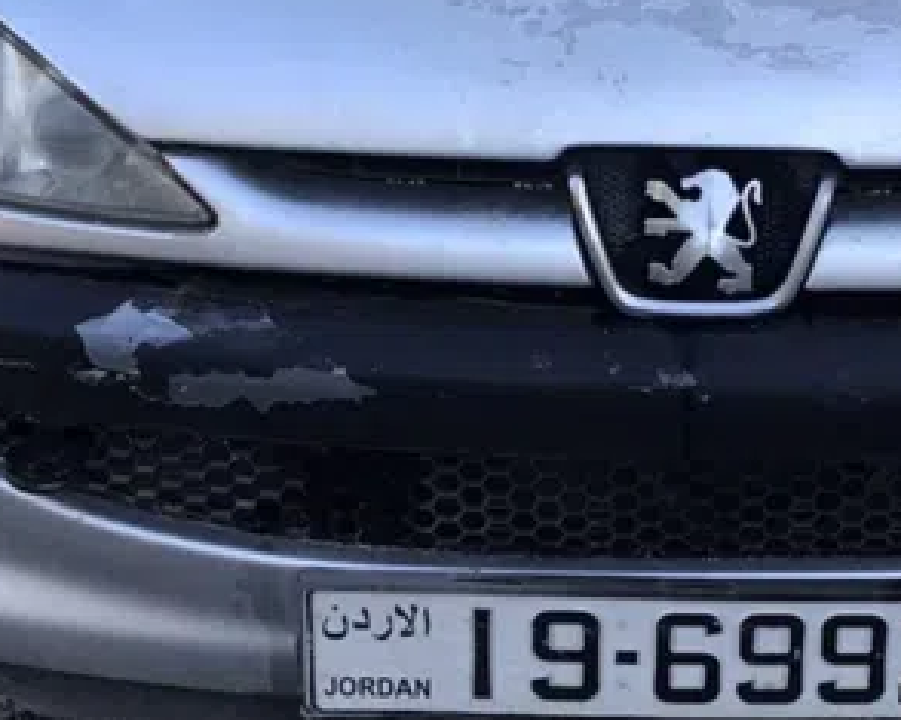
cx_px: 922
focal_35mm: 127
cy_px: 185
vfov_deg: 12.1
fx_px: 3385
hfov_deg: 14.9
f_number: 1.8
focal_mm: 3.99
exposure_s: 1/184
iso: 20
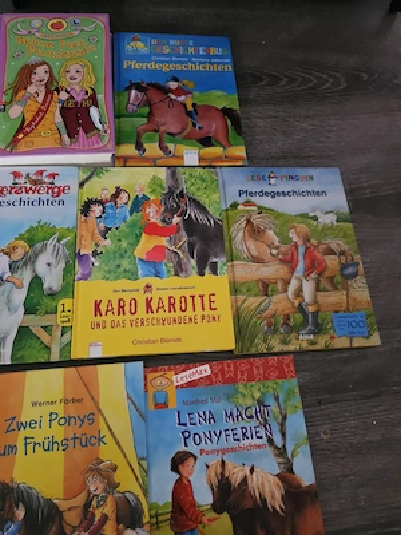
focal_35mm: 23
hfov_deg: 58.9
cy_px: 268
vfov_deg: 73.9
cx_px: 200
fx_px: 355
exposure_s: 1/25.1
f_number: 1.7
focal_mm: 6.3
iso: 1000
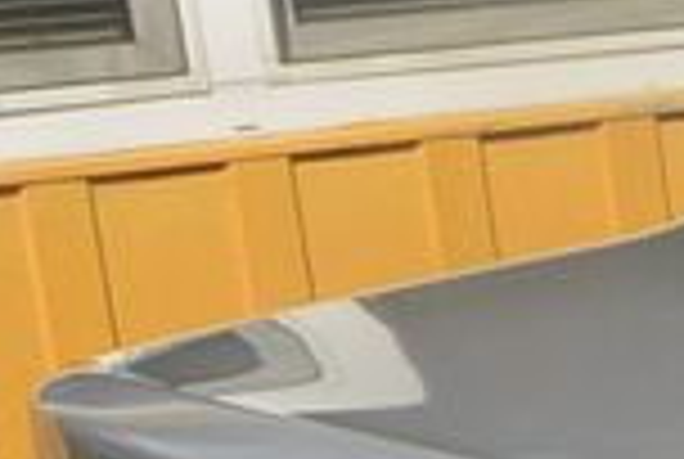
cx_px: 2007
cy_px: 920
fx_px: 3712
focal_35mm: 195
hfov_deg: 8.8
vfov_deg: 6.8
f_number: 14
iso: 160
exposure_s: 1/250
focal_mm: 11
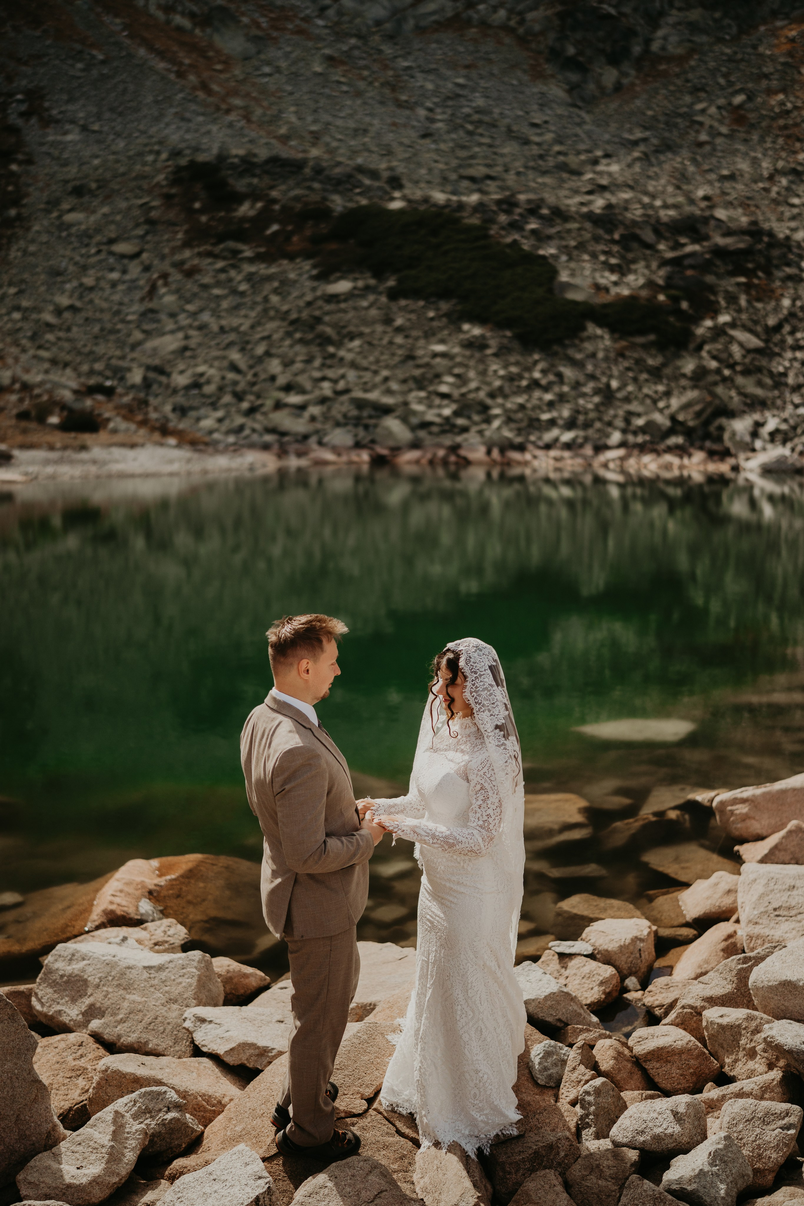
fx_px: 1172
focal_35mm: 35
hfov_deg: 37.9
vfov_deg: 54.4
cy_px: 603
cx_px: 402
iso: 250
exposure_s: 1/8000
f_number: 1.4
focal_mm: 35
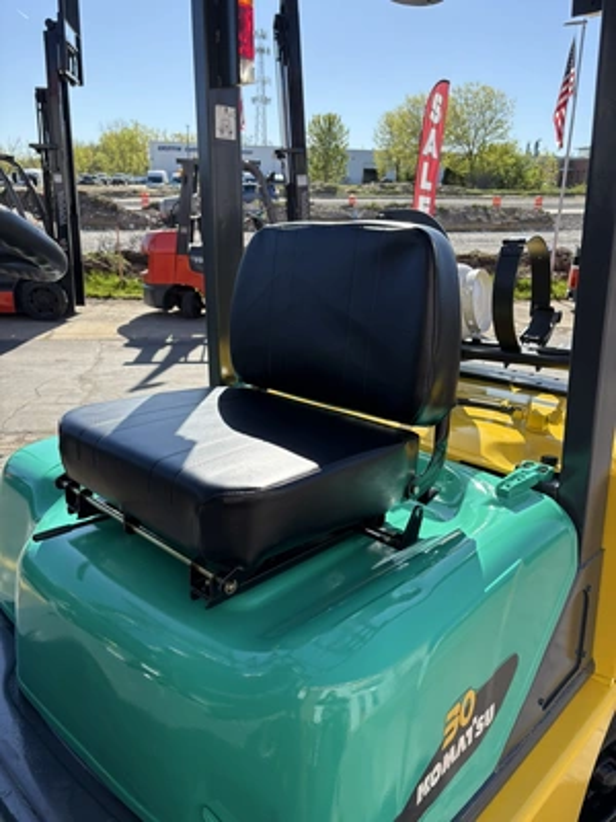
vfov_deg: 67.3
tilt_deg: -18.2
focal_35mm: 26
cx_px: 308
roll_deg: -0.8
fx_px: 617
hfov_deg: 53.1
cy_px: 411
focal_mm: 5.96
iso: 64
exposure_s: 1/1901
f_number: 1.6
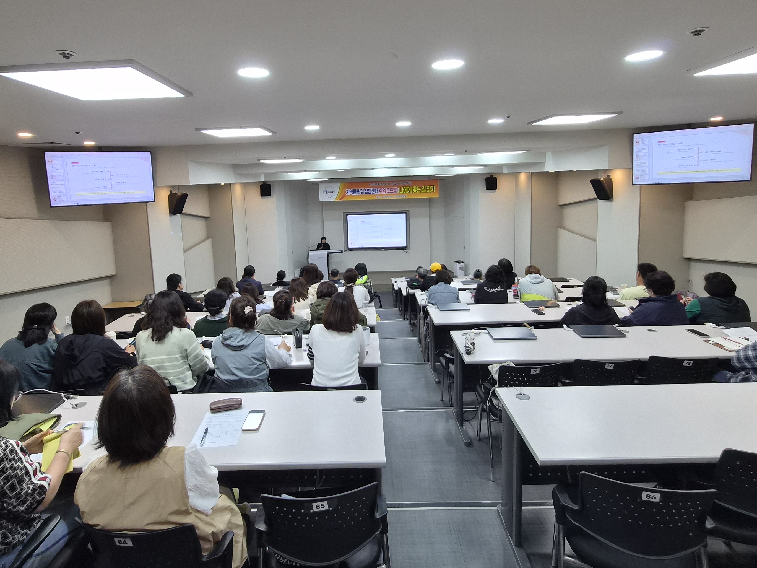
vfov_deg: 68.2
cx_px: 352
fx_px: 416
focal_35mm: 19
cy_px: 238
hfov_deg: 84.5
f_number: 2.2
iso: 80
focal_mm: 1.7
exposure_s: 1/60
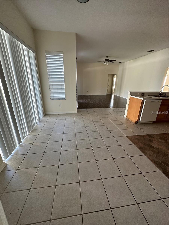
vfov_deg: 102.1
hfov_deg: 85.7
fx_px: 91
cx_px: 84
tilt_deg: -18.8
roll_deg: -1.5
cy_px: 112
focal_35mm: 14
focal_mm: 2.22
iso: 320
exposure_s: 1/120
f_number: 2.2
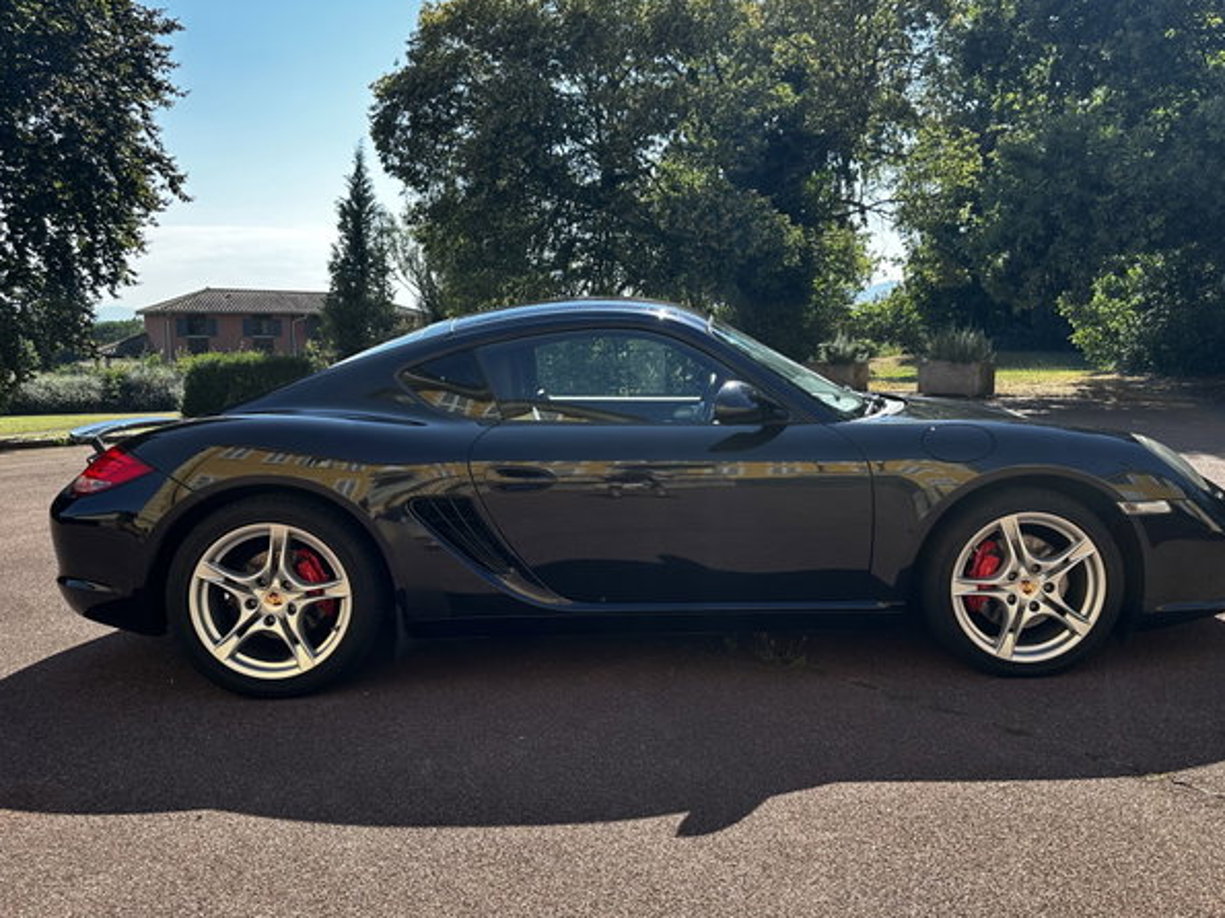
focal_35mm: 31
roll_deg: +0.6
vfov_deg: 45.4
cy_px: 492
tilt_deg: -7.1
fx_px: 1097
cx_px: 671
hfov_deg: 58.3
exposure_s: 1/1433
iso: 80
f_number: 1.78
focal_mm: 6.86
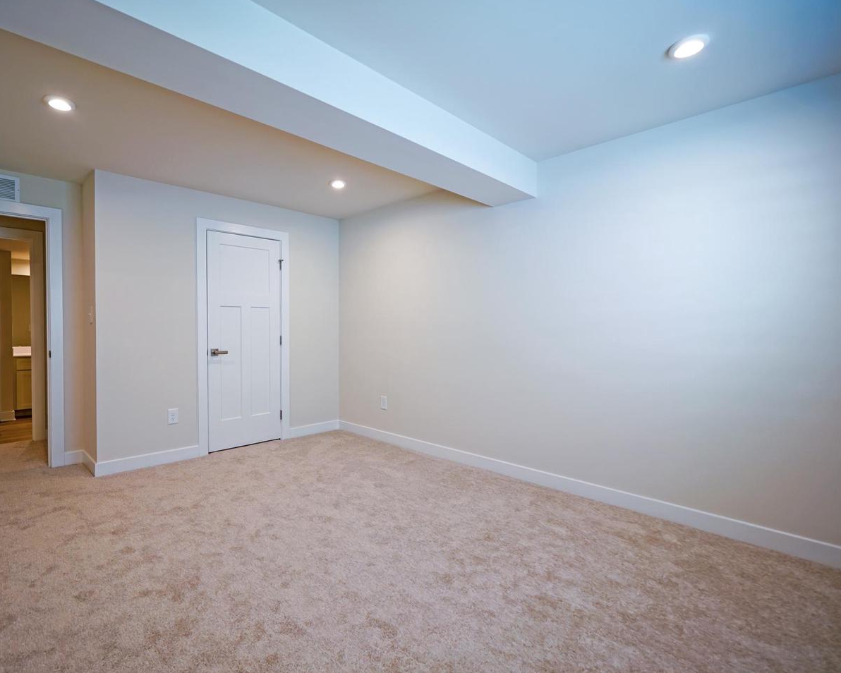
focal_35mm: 17
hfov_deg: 89.2
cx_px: 370
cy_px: 336
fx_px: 423
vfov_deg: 77.0
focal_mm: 10
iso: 100
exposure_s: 1/30
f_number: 3.2
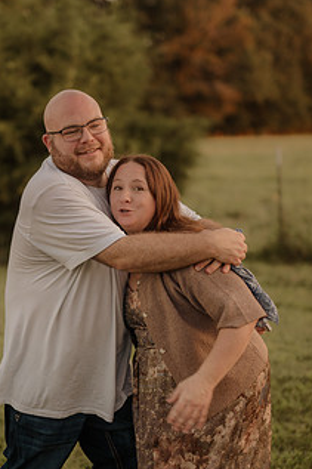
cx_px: 102
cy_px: 247
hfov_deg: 19.1
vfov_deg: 28.5
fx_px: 924
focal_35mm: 71
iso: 200
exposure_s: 1/320
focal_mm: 50
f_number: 2.8
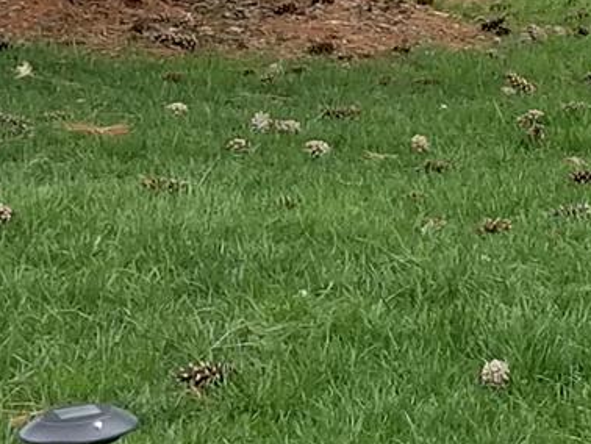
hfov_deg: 15.0
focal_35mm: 110
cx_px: 1137
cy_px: -153
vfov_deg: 13.0
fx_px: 1879
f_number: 1.7
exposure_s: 1/532
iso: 50
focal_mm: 4.25
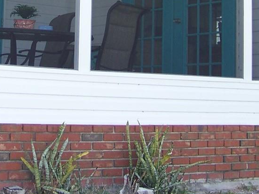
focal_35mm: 104
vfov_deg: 13.9
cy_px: -16
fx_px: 778
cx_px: 83
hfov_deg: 18.8
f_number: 2.8
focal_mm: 5.85
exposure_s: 1/200
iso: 64
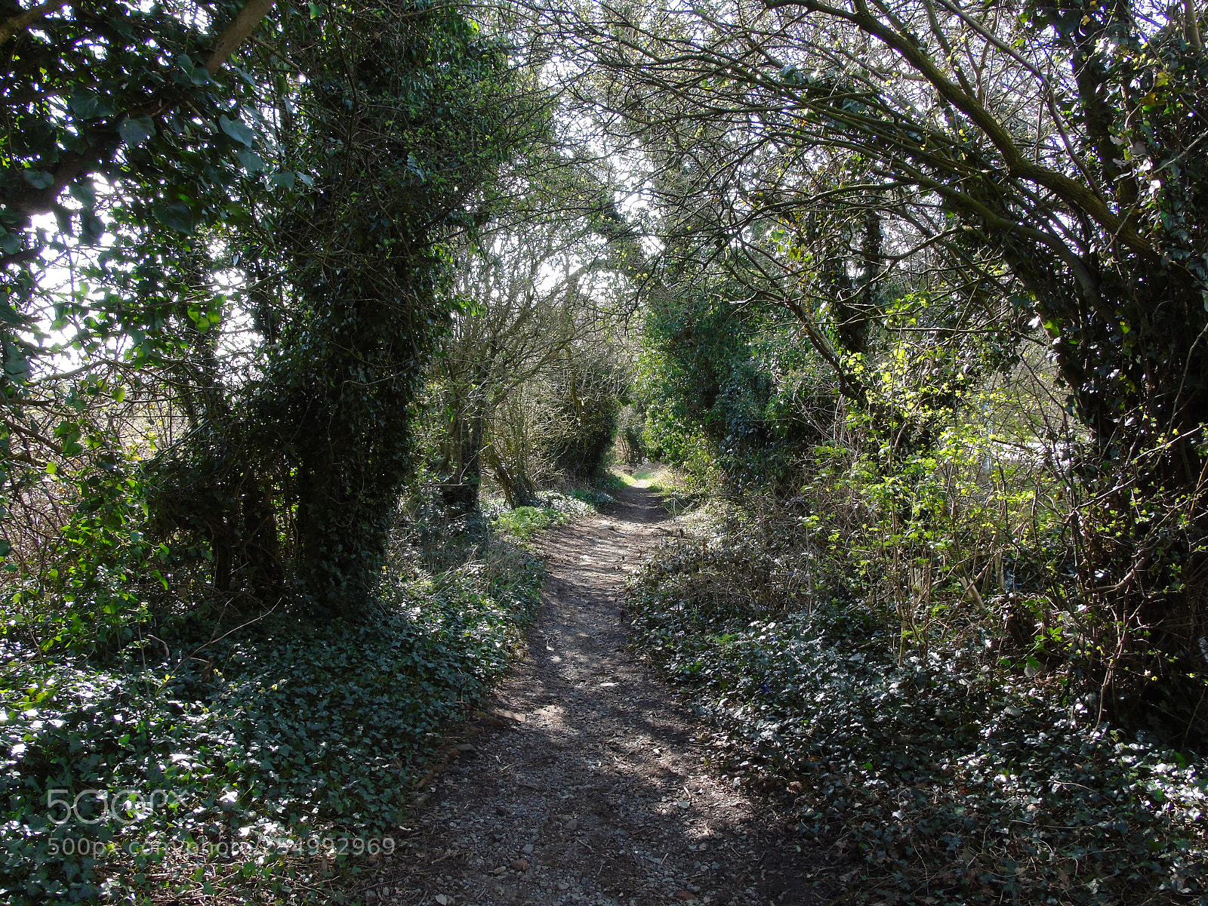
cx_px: 604
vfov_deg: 54.9
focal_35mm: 25
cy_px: 453
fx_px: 872
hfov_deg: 69.4
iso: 80
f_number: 3.6
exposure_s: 1/30
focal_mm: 4.4
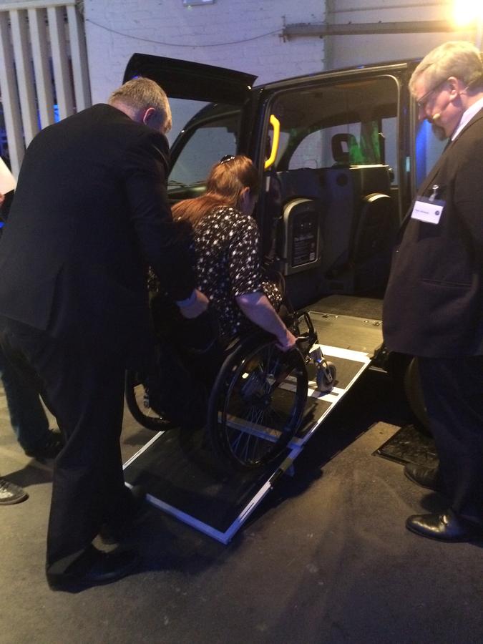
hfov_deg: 48.2
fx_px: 540
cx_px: 242
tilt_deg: -18.2
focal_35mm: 29
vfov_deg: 61.7
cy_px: 322
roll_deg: +1.2
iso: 500
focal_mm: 4.15
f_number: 2.2
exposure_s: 1/17
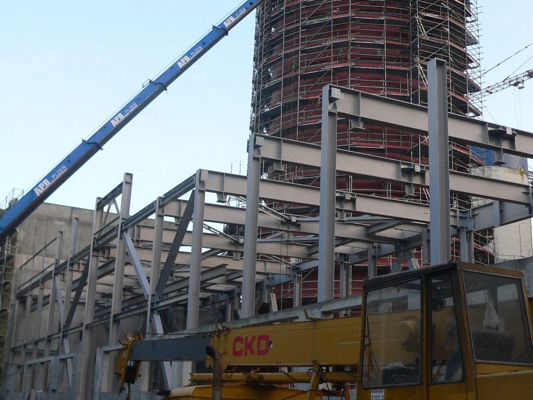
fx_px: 754
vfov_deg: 29.7
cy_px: 183
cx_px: 313
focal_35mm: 49
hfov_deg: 38.8
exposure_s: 1/50
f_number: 2.8
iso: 80
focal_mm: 6
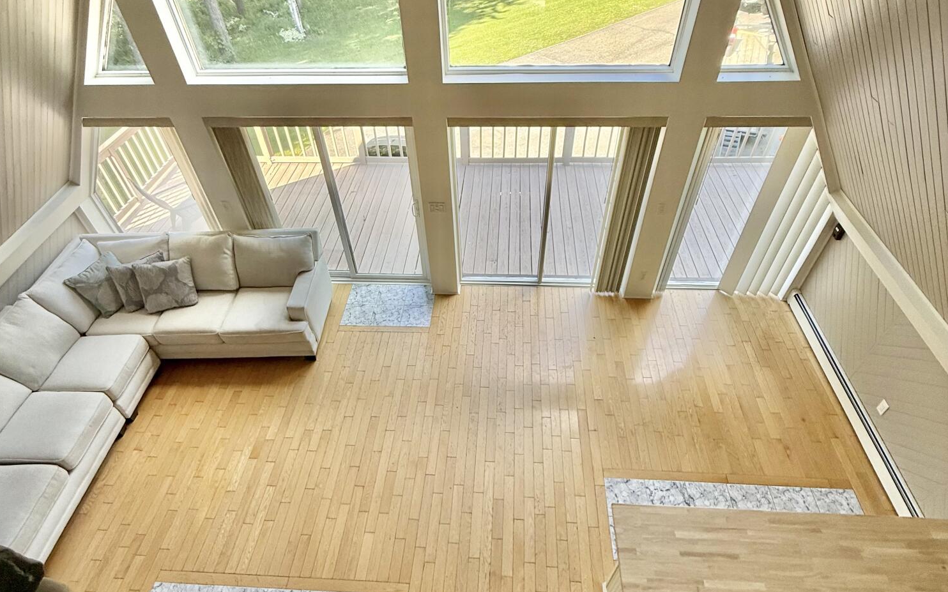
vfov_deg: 59.5
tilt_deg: -45.6
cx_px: 471
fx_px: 517
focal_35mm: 20
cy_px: 330
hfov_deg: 85.1
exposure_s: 1/167
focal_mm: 2.22
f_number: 2.2
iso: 64
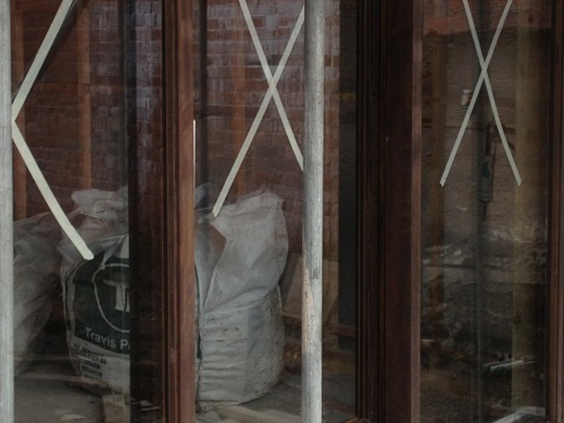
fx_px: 1319
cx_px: 185
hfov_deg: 24.0
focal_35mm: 81
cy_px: 151
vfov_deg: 18.2
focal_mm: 4.28
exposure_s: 1/200
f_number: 2.4
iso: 50
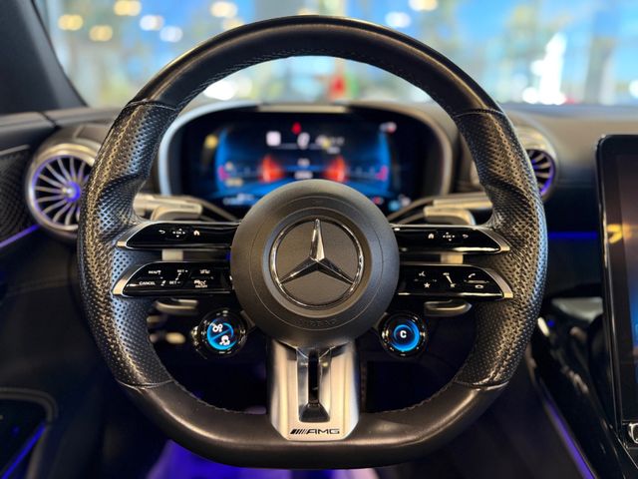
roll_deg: -0.5
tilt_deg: -17.7
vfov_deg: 56.8
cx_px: 319
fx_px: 442
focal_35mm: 24
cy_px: 240
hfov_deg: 71.6
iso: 320
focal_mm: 6.76
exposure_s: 1/60
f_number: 1.78
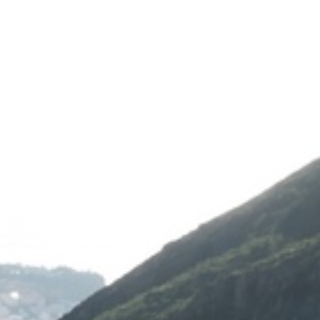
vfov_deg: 4.2
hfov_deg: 4.2
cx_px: -529
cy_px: 570
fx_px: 4288
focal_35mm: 410
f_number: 5
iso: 200
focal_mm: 24.7
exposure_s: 1/1000
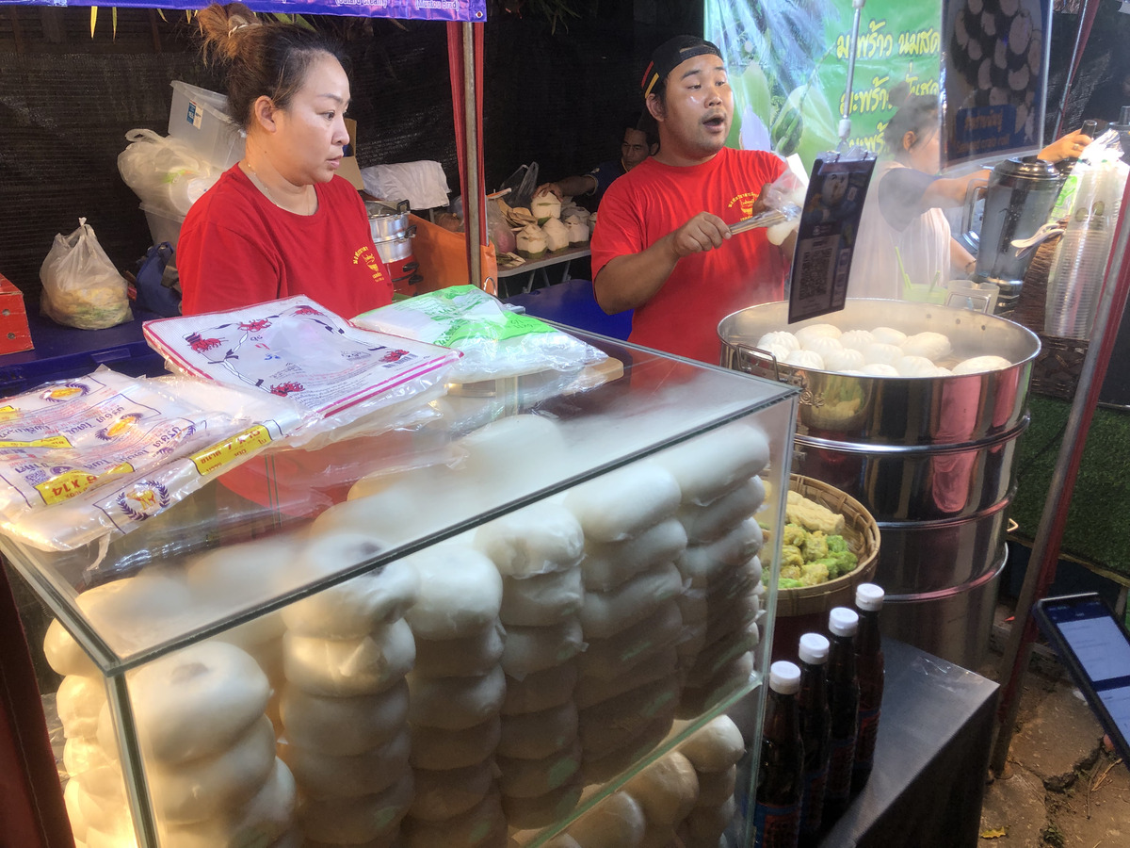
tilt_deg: -21.5
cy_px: 424
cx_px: 565
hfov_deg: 63.4
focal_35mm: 28
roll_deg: +2.3
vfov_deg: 49.7
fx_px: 914
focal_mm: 4
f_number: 1.8
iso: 20
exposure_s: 1/50
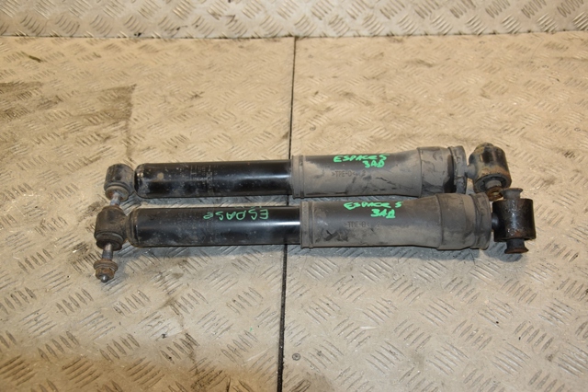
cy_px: 196
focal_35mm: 42
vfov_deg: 31.9
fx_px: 686
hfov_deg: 46.4
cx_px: 294
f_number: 5.6
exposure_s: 1/200
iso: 800
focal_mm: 28
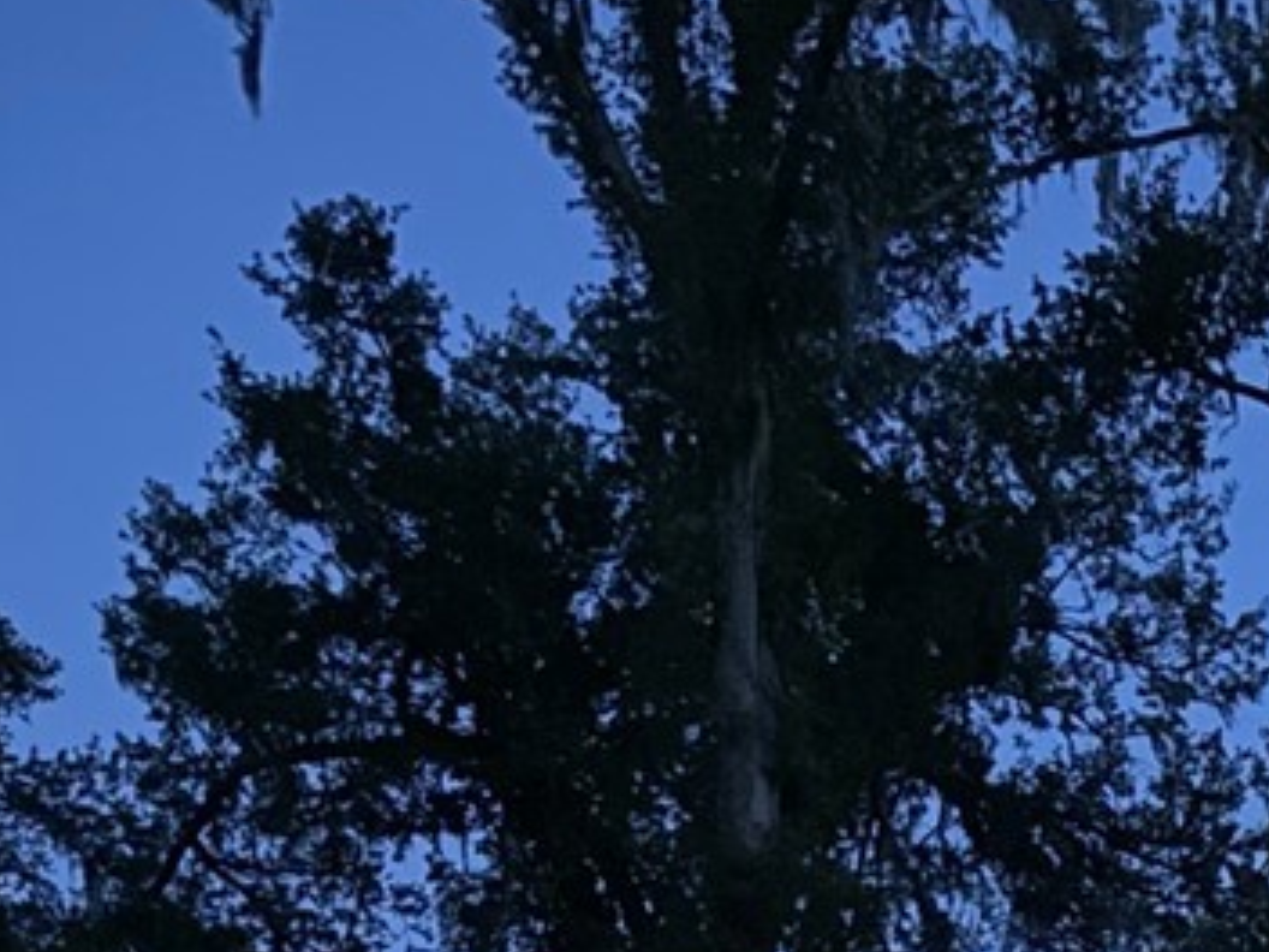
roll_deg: +0.2
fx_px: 3996
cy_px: 2005
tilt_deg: +4.7
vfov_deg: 11.9
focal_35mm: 109
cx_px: 2304
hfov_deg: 15.4
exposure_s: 1/11
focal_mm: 6.76
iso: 1250
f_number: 1.78
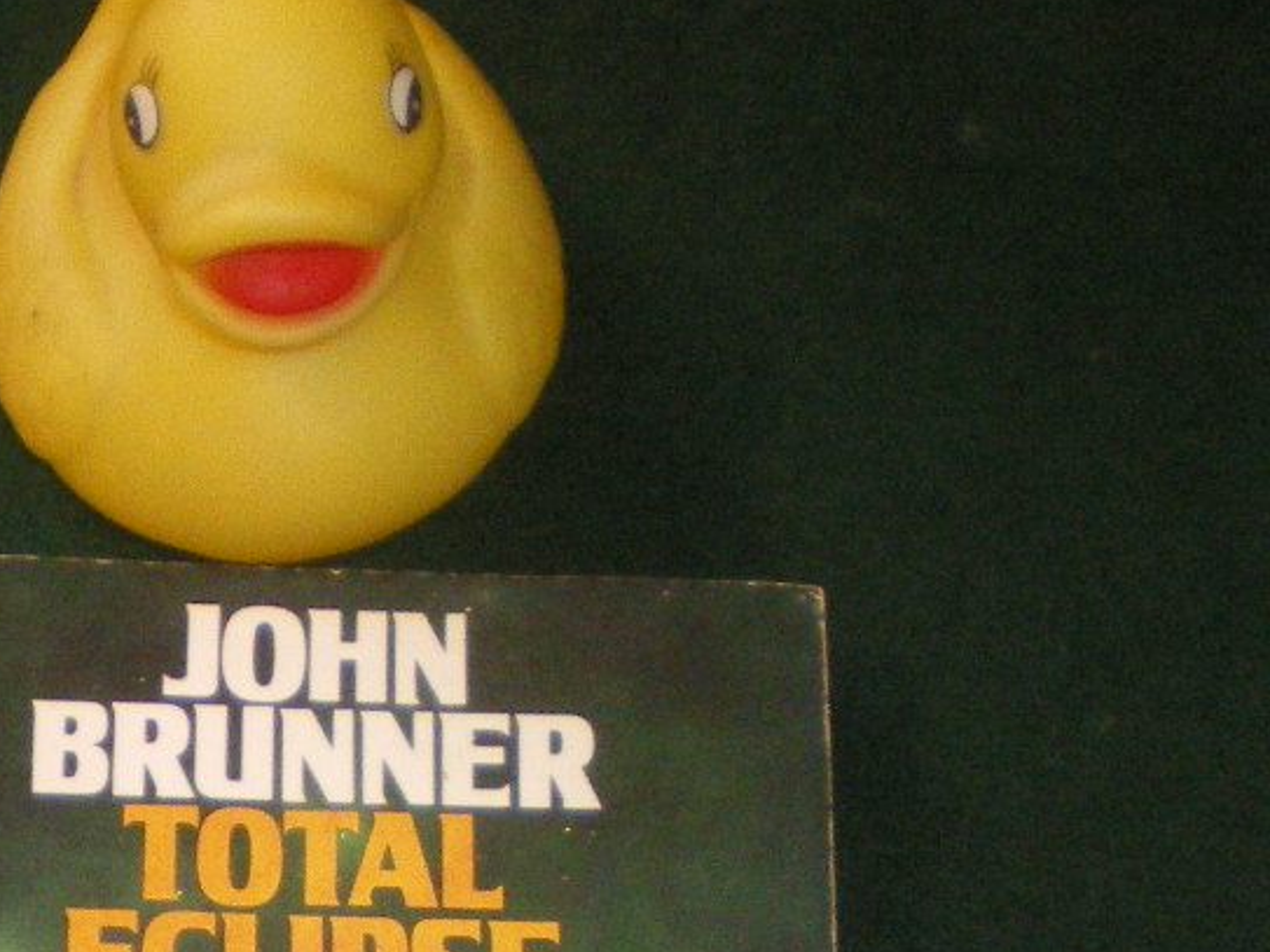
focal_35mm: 112
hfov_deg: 17.4
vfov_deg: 12.9
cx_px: 187
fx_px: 4108
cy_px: 1092
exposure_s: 1/50
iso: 320
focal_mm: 6.3
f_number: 3.1
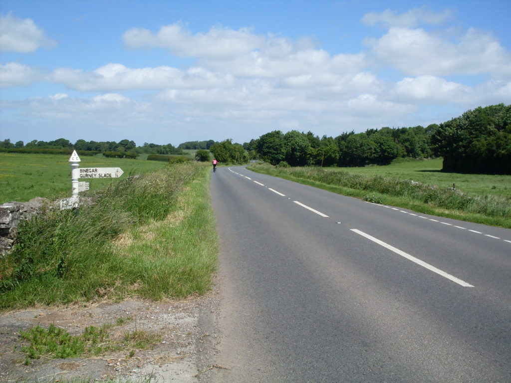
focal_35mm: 38
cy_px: 192
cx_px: 256
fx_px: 561
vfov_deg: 37.7
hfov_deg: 49.0
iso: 80
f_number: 8.4
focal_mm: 6.3
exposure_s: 1/250
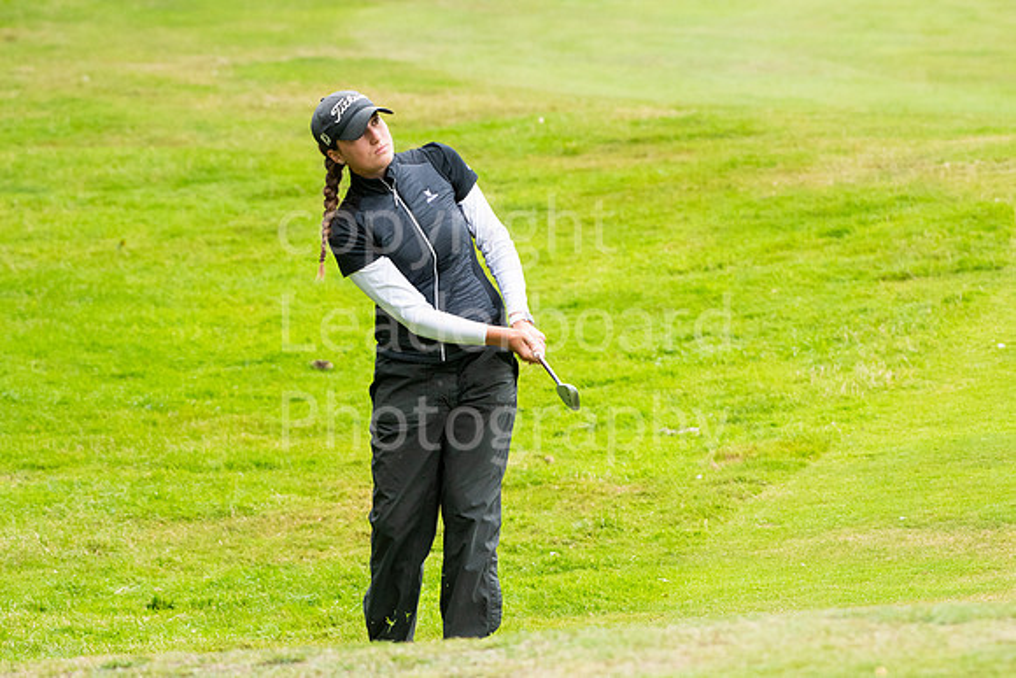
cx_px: 508
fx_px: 10162
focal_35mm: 360
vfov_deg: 3.8
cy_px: 339
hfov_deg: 5.7
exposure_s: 1/1250
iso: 1600
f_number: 5.6
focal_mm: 240
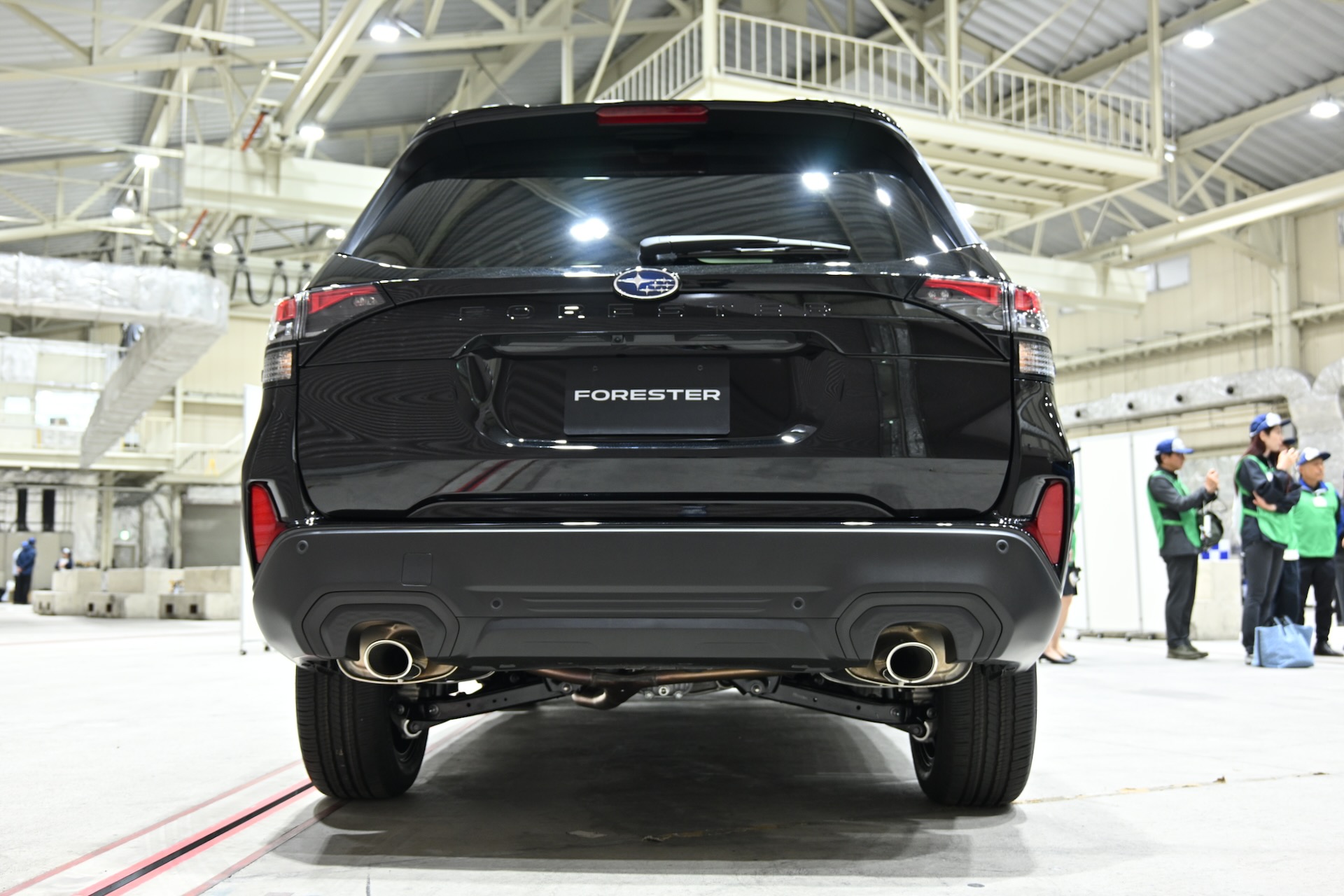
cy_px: 448
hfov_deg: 58.7
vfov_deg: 41.1
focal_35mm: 32
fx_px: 1195
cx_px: 672
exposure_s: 1/20
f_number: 4.2
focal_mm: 32
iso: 640
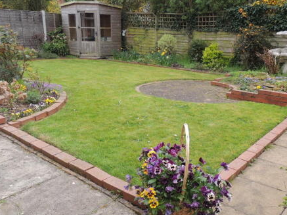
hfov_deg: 56.6
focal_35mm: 32
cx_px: 163
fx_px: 265
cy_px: 116
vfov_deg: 44.1
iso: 100
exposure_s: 1/320
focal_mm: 4.3
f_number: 3
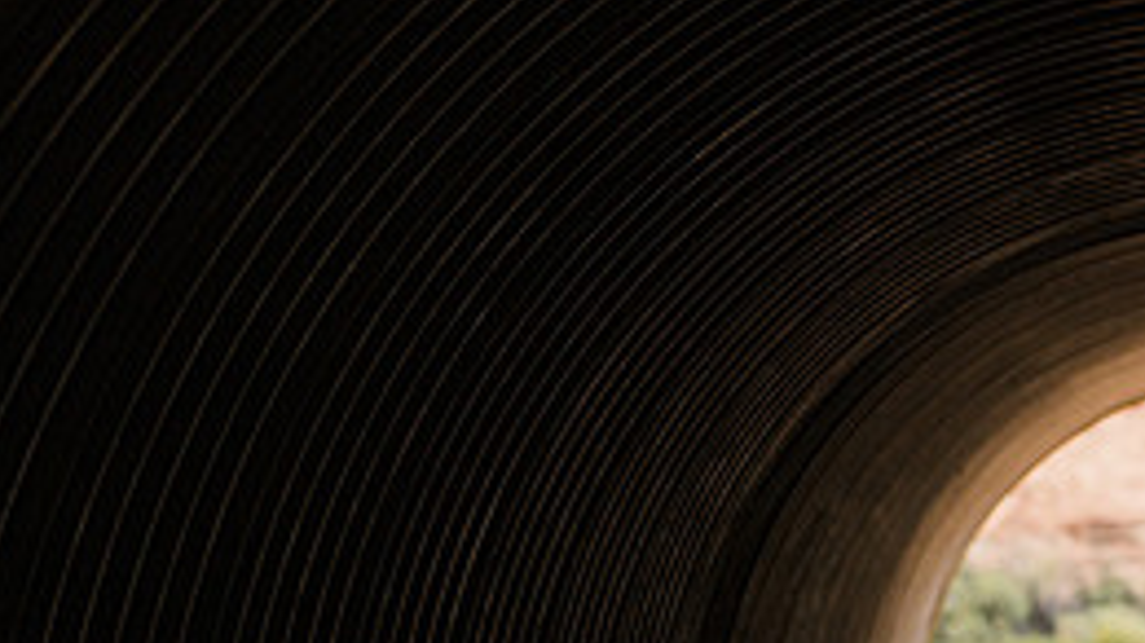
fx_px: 3733
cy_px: 377
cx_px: 1303
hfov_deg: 16.8
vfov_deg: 9.8
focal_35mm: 123
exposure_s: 1/2000
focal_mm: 50
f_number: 1.8
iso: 320
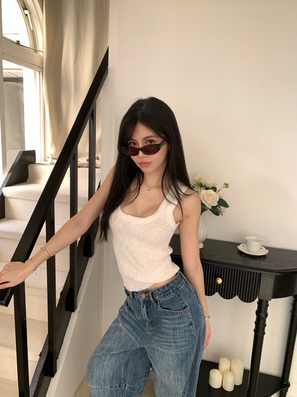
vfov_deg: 67.3
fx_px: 297
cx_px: 148
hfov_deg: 53.1
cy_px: 198
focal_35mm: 26
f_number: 1.8
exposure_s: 1/209
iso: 25
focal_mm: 4.25
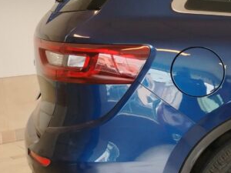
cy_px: 95
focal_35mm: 82
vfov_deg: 18.0
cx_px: 373
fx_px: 547
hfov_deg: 19.7
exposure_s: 1/50
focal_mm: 5.25
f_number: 1.75
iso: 550
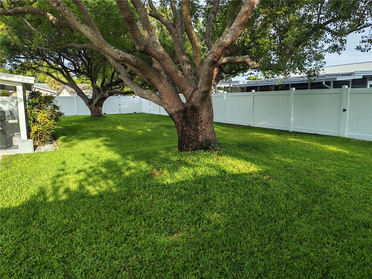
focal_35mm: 27
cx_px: 186
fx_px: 290
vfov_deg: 51.4
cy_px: 140
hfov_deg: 65.3
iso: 50
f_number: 1.9
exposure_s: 1/340
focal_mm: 6.12
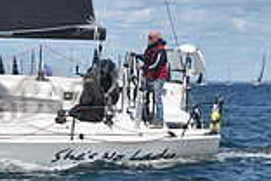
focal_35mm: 260
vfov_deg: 5.3
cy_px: 37
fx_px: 1957
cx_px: -181
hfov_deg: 7.7
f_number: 10
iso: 250
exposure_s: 1/800
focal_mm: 70
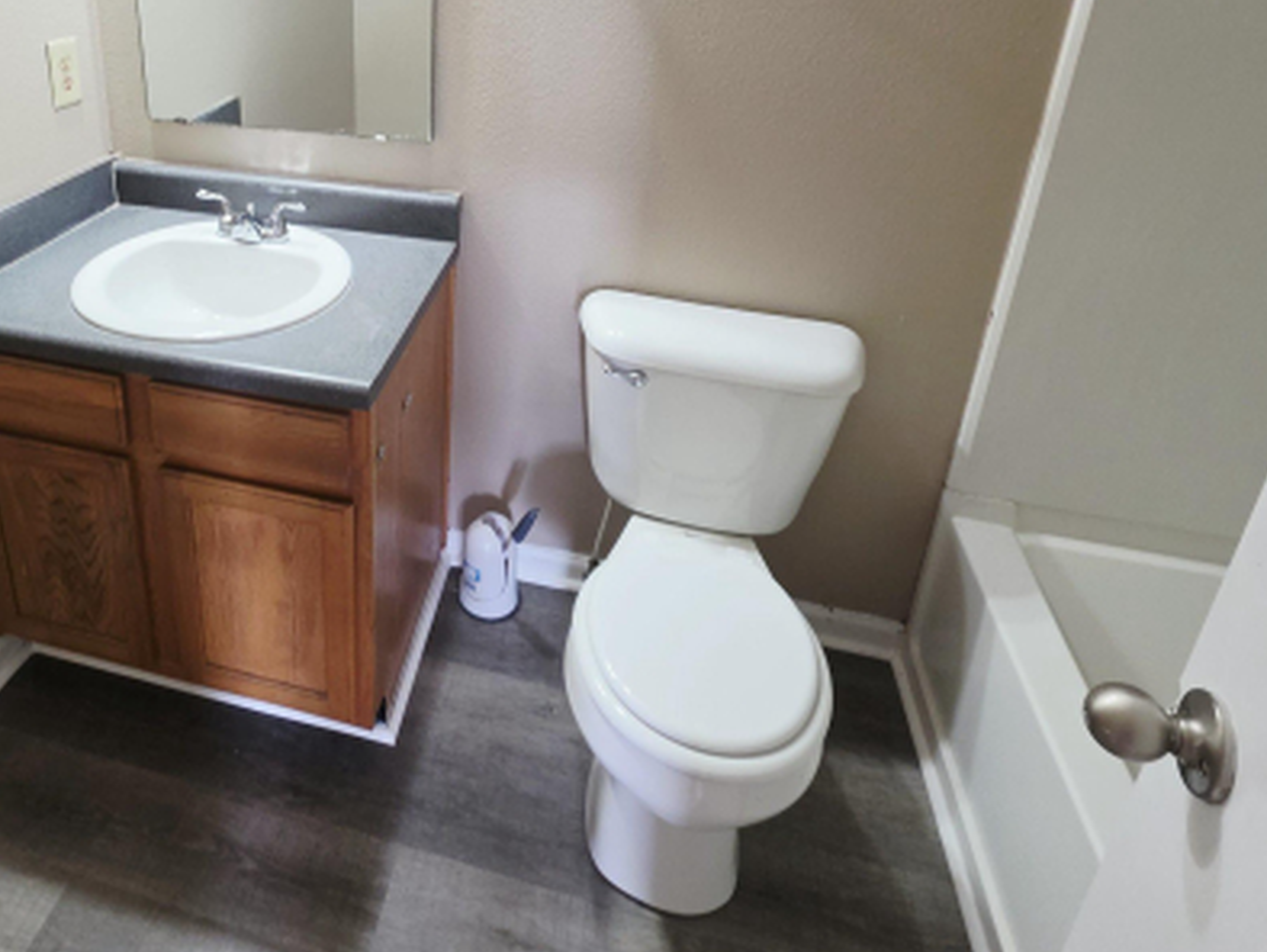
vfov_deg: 57.5
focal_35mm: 22
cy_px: 219
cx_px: 426
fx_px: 806
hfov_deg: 74.1
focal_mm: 2.2
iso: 200
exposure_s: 1/60
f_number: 1.9
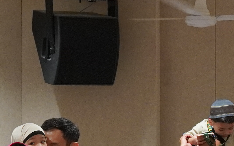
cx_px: 415
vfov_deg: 5.6
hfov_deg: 8.7
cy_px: 197
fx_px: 1480
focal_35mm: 232
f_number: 4
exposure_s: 1/160
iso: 1600
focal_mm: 26.9
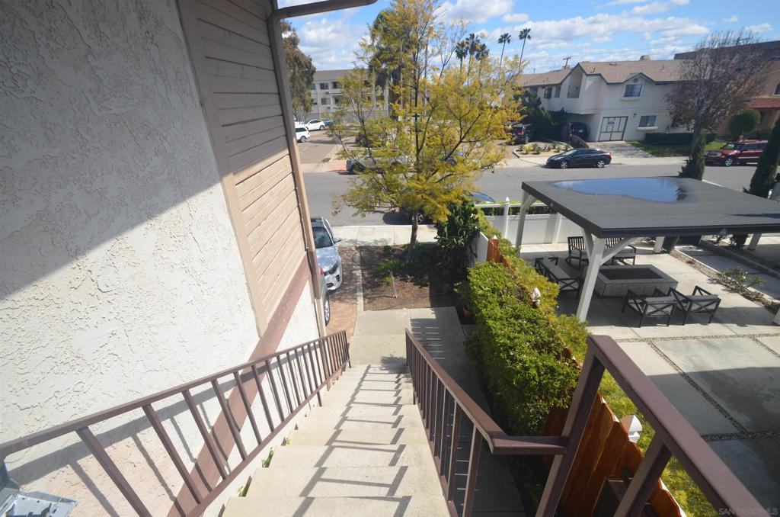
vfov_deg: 77.1
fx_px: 324
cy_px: 258
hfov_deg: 100.5
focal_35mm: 15
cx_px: 390
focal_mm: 10
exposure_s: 1/250
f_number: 8
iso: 100
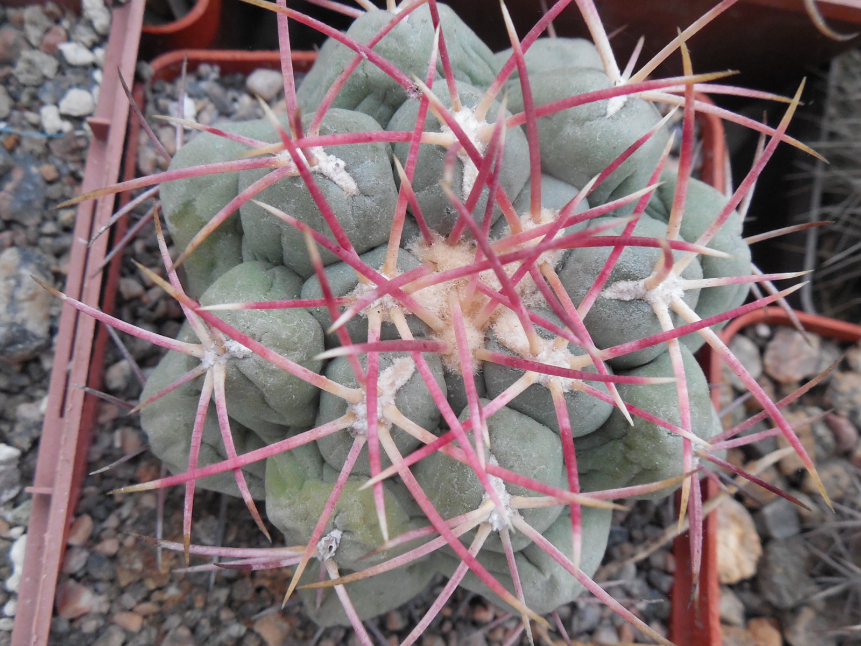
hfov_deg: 58.4
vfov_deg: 45.4
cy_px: 323
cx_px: 430
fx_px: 771
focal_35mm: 31
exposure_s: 1/15
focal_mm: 5.6
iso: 400
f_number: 3.6
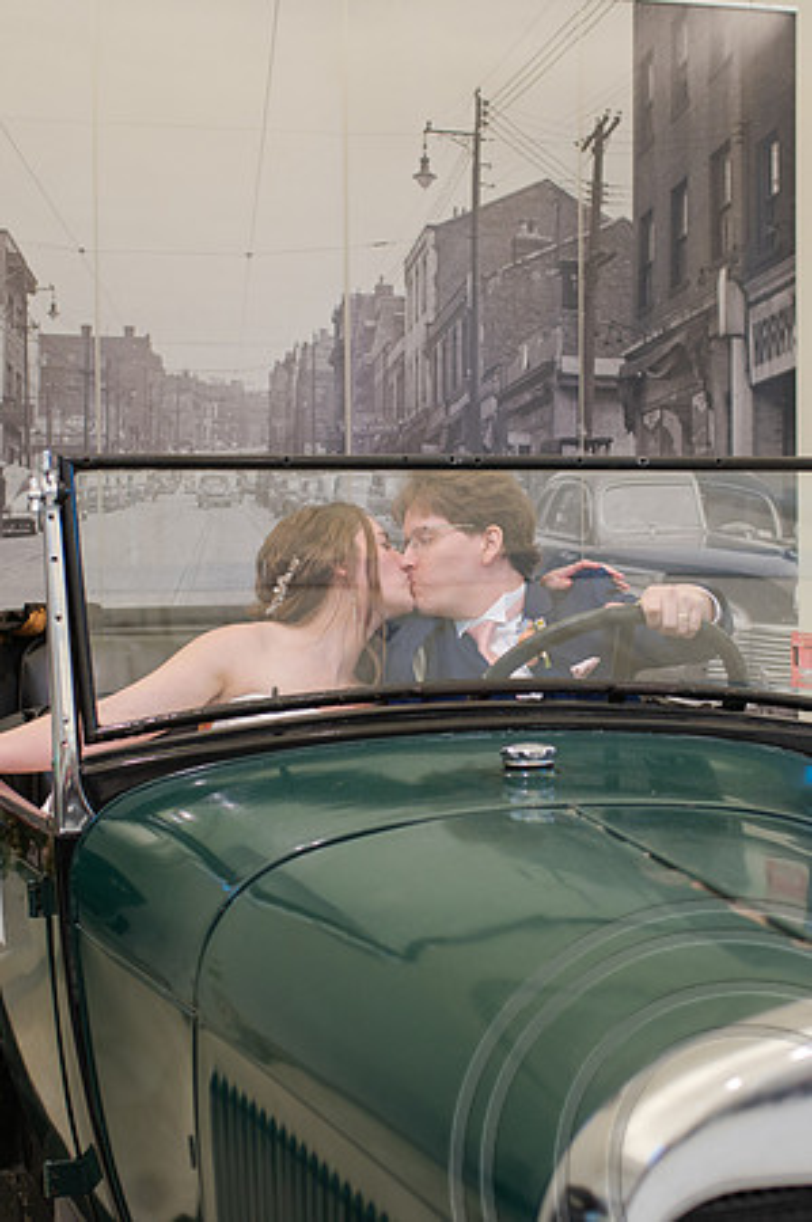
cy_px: 611
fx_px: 1782
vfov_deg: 37.8
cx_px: 421
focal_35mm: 53
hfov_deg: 25.7
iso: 800
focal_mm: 35
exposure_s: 1/250
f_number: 3.2
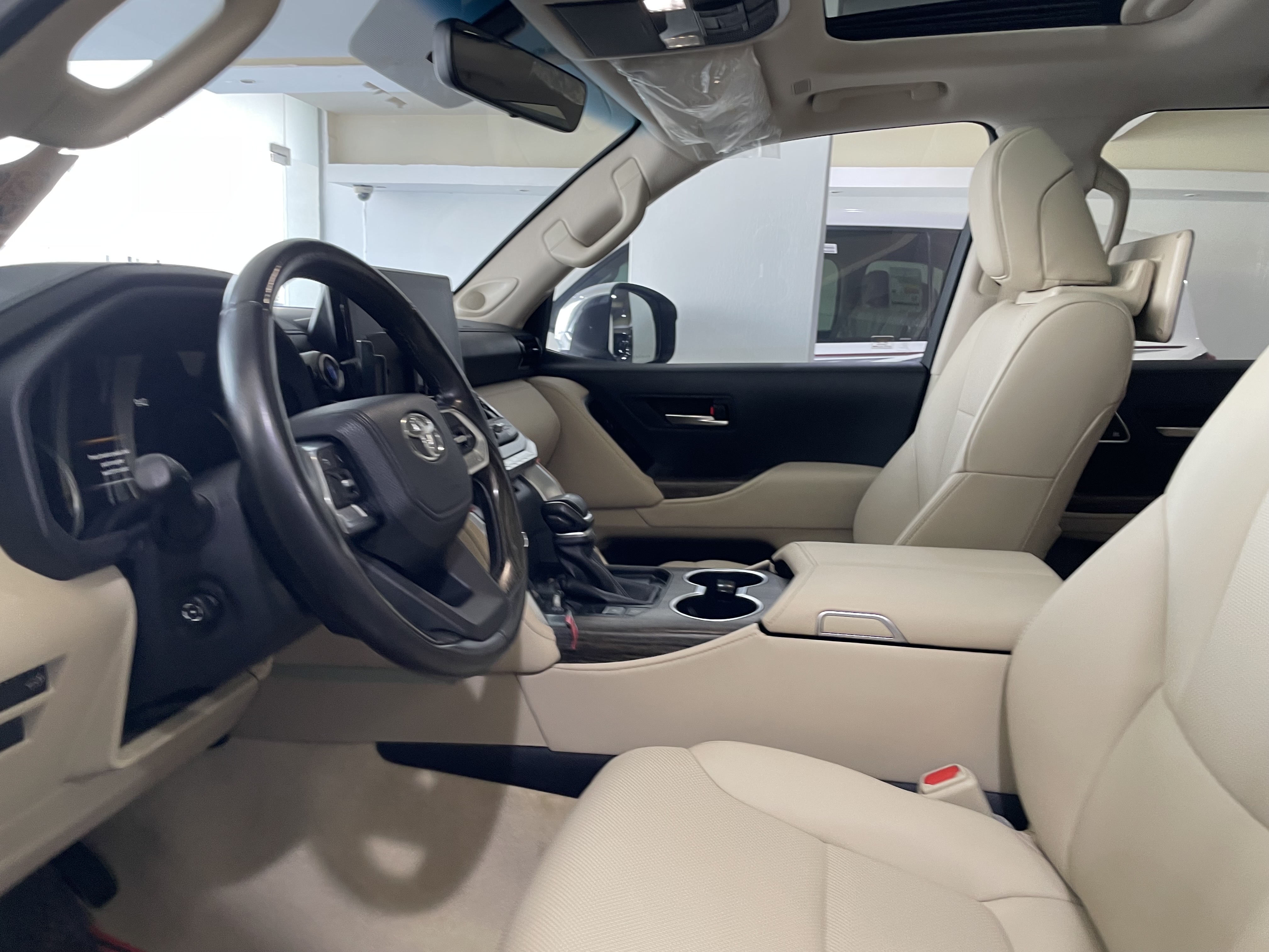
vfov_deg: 53.1
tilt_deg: -9.2
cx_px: 634
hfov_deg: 67.3
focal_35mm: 26
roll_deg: +1.0
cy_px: 476
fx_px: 953
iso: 80
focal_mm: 4.2
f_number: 1.6
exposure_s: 1/50
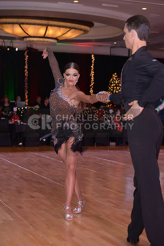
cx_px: 82
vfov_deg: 28.8
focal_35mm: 70
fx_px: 478
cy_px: 123
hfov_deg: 19.5
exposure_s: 1/200
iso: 1250
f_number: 5
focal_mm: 70
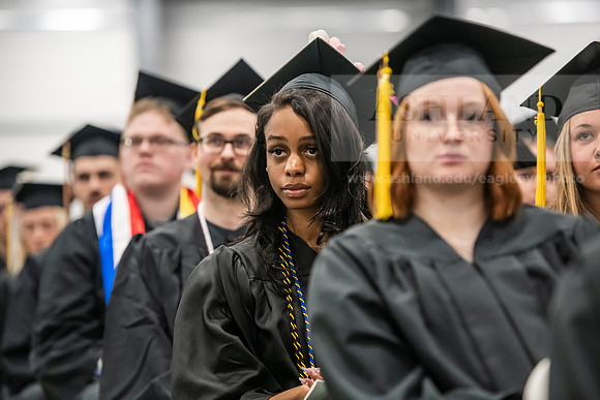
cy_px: 200
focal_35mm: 160
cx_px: 300
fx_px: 2667
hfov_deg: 12.8
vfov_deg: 8.6
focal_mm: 160
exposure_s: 1/200
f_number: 2.8
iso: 3200
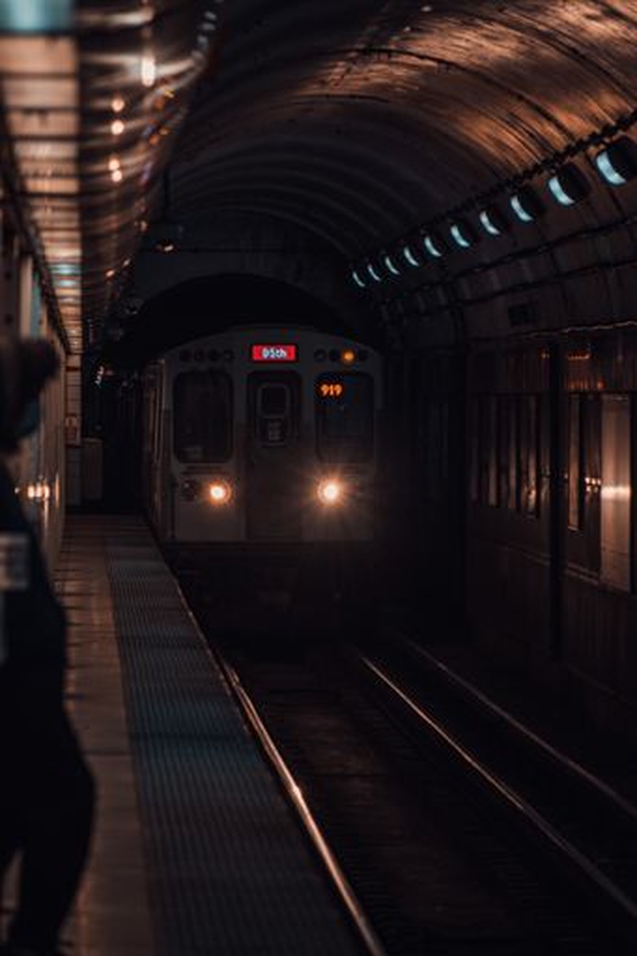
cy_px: 478
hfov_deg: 4.6
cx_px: 318
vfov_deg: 6.9
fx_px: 7967
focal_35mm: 300
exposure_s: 1/125
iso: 250
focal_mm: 200
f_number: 5.6
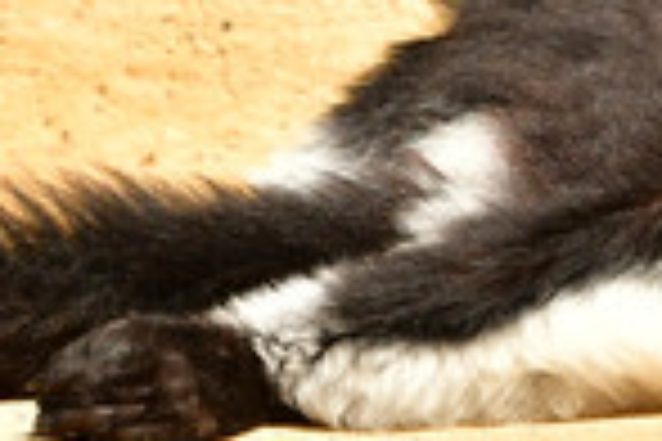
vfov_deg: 0.8
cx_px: 1392
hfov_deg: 1.2
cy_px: -349
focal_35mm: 1736
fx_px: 31921
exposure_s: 1/2500
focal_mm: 200
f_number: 5
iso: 500
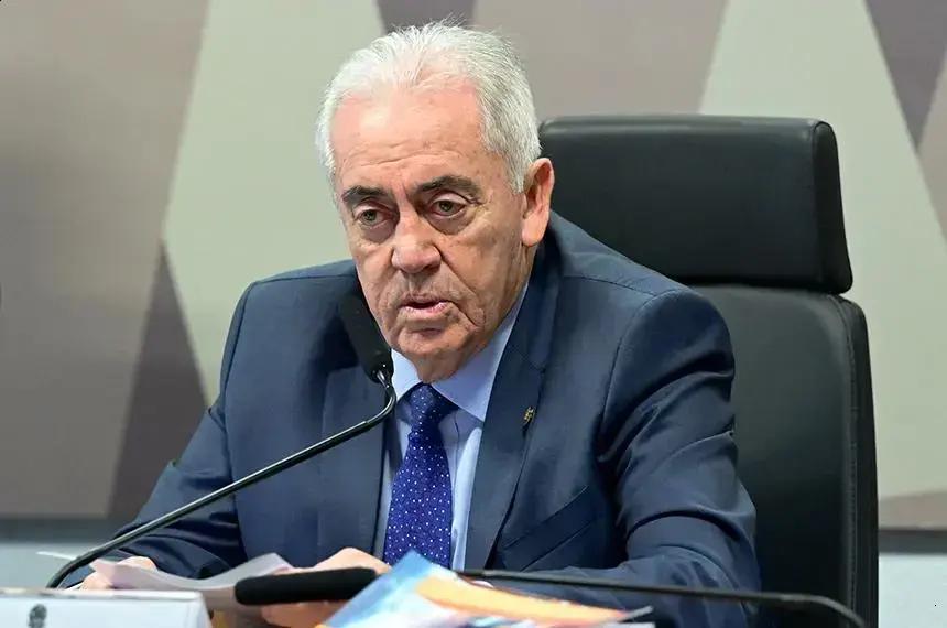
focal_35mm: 210
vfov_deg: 6.5
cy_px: 314
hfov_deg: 9.8
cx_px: 474
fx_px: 5514
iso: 4000
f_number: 3.2
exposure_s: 1/250
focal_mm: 140
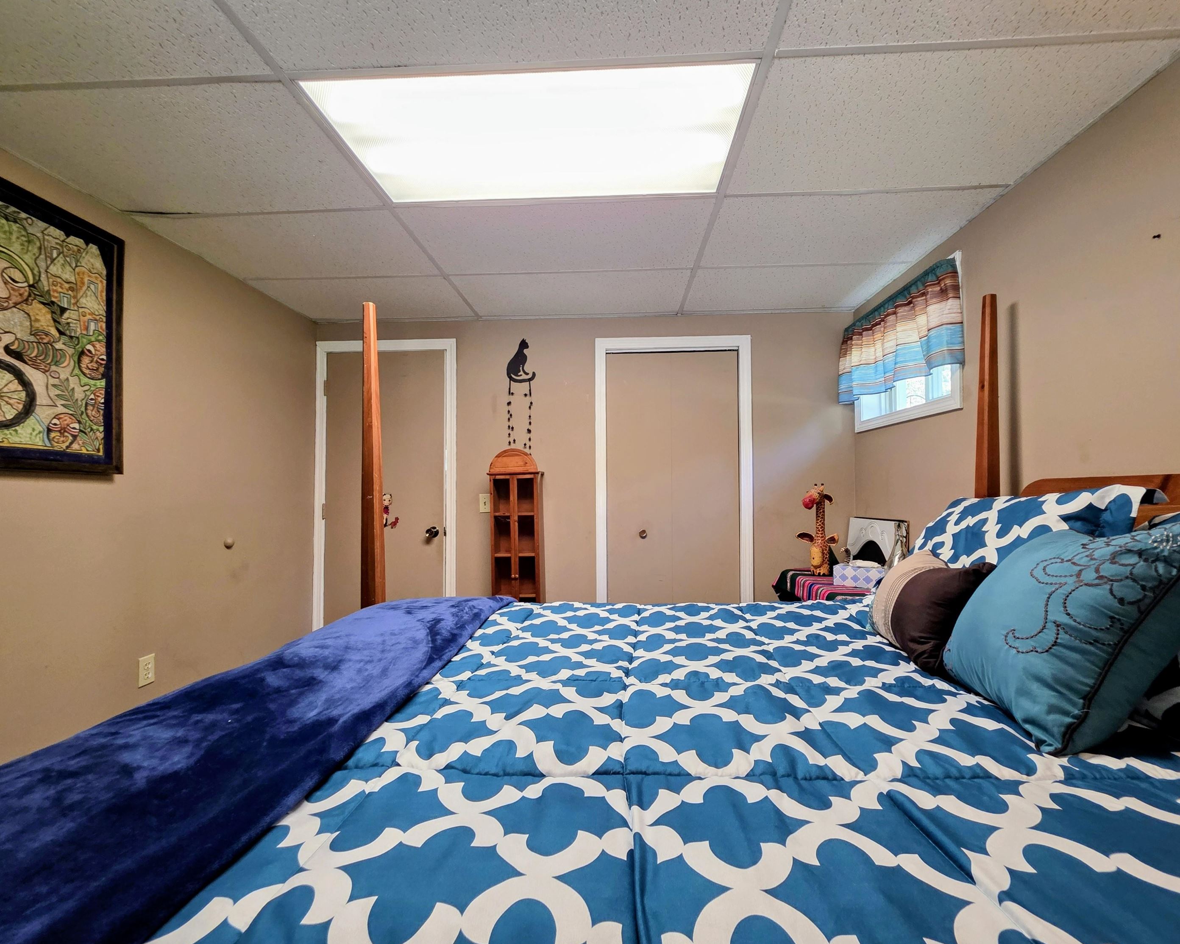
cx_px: 597
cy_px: 480
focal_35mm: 14
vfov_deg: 88.0
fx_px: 489
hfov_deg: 100.7
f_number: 1.9
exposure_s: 1/60
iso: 200
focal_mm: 2.2
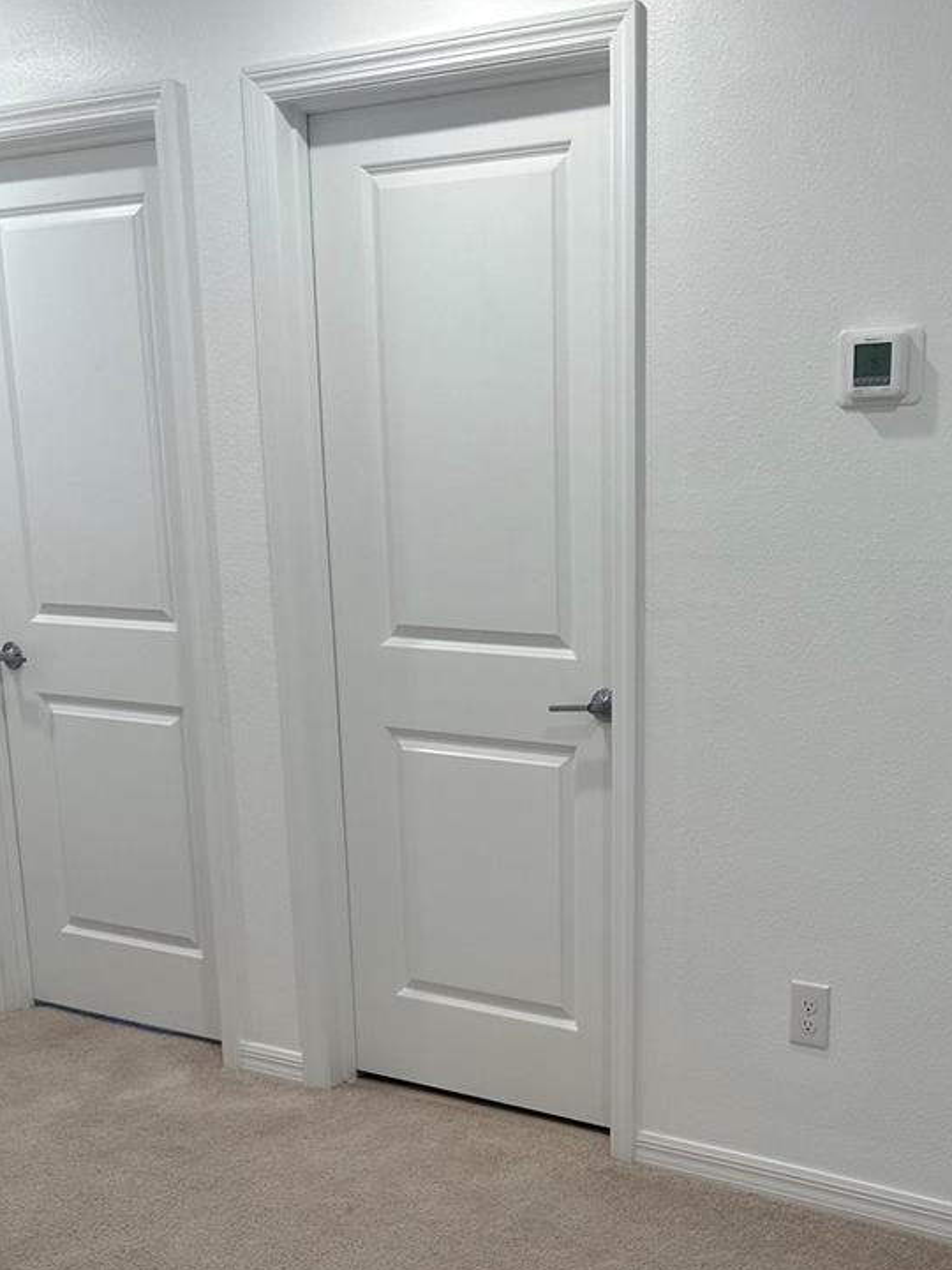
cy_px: 912
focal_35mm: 40
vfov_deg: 45.6
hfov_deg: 35.2
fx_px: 1467
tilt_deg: -13.6
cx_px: 705
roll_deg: -2.0
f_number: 1.78
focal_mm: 6.86
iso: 100
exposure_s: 1/120
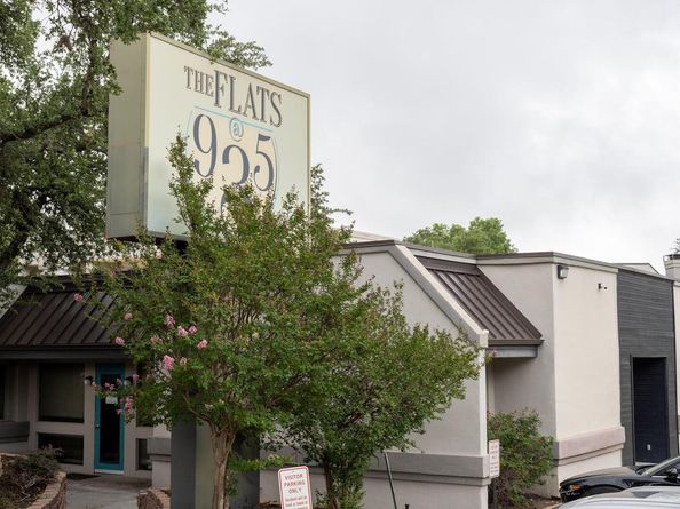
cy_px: 254
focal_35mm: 50
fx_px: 982
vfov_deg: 29.1
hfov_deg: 38.2
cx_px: 340
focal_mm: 25
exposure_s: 1/125
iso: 200
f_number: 5.6
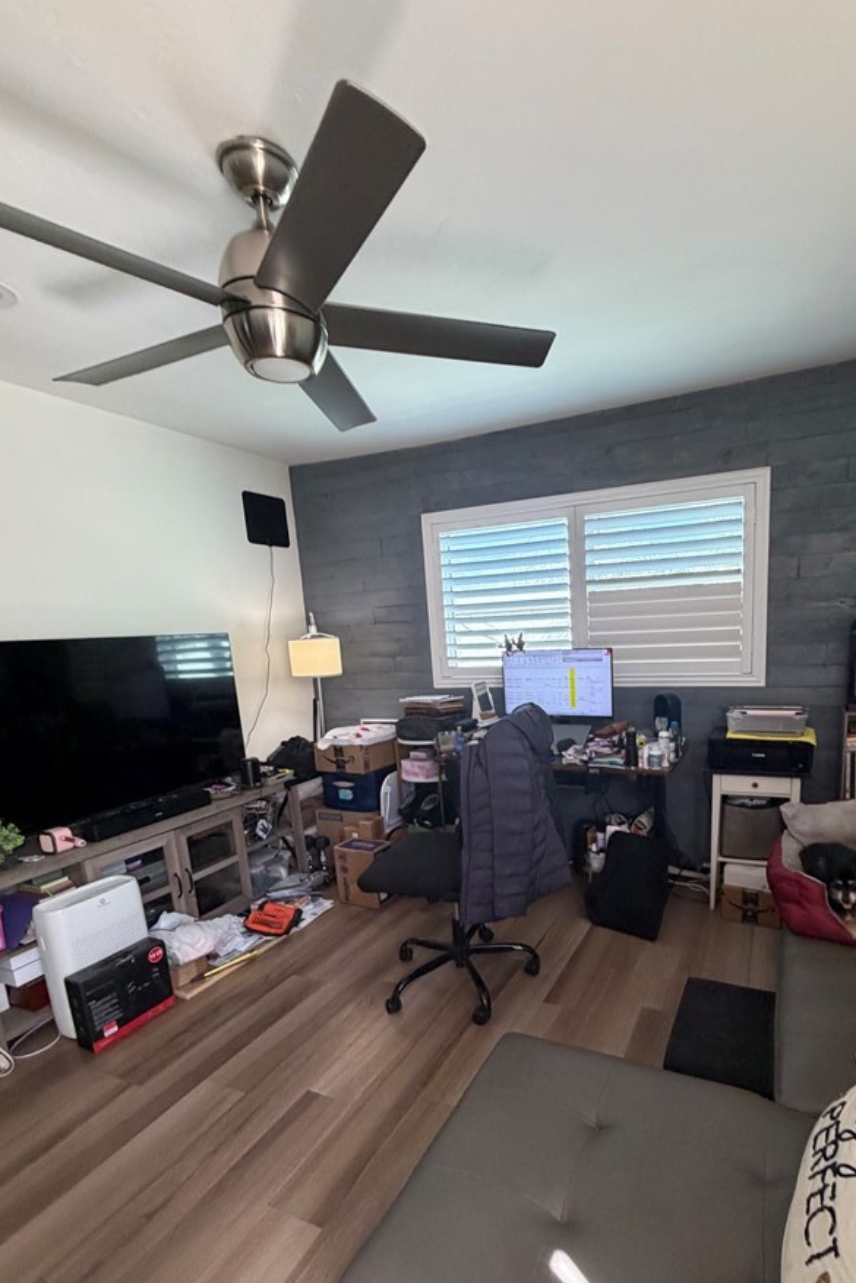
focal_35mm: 17
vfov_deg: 92.6
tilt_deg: -7.7
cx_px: 531
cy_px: 737
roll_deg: +1.1
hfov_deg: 69.4
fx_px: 606
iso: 250
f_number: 2.2
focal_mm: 2.22
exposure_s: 1/121
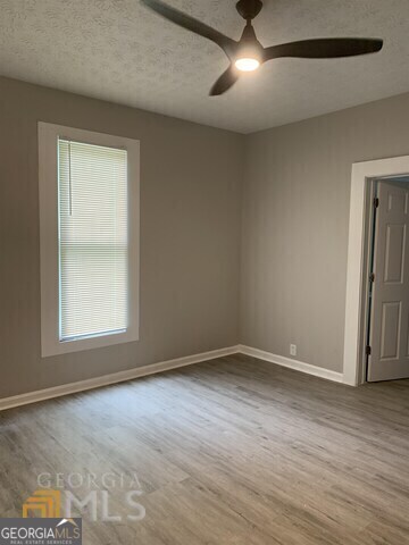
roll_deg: -0.1
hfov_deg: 53.1
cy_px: 272
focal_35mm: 26
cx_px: 204
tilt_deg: -4.7
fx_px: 410
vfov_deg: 67.3
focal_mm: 4.25
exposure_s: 1/60
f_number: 1.8
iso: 125
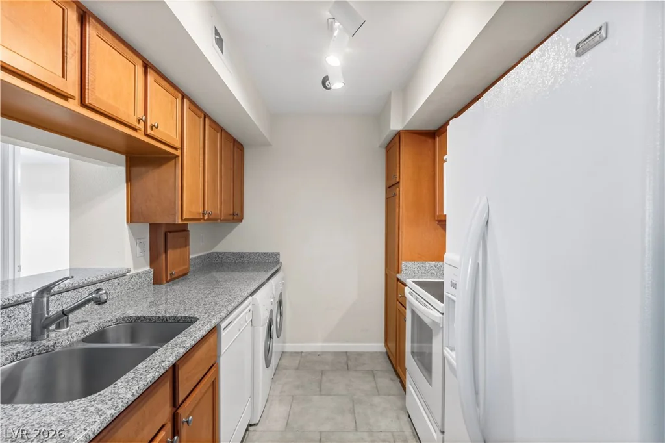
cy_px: 222
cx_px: 332
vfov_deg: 64.5
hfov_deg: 86.9
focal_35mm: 19
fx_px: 351
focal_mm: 19
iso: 400
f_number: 8
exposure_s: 1/100
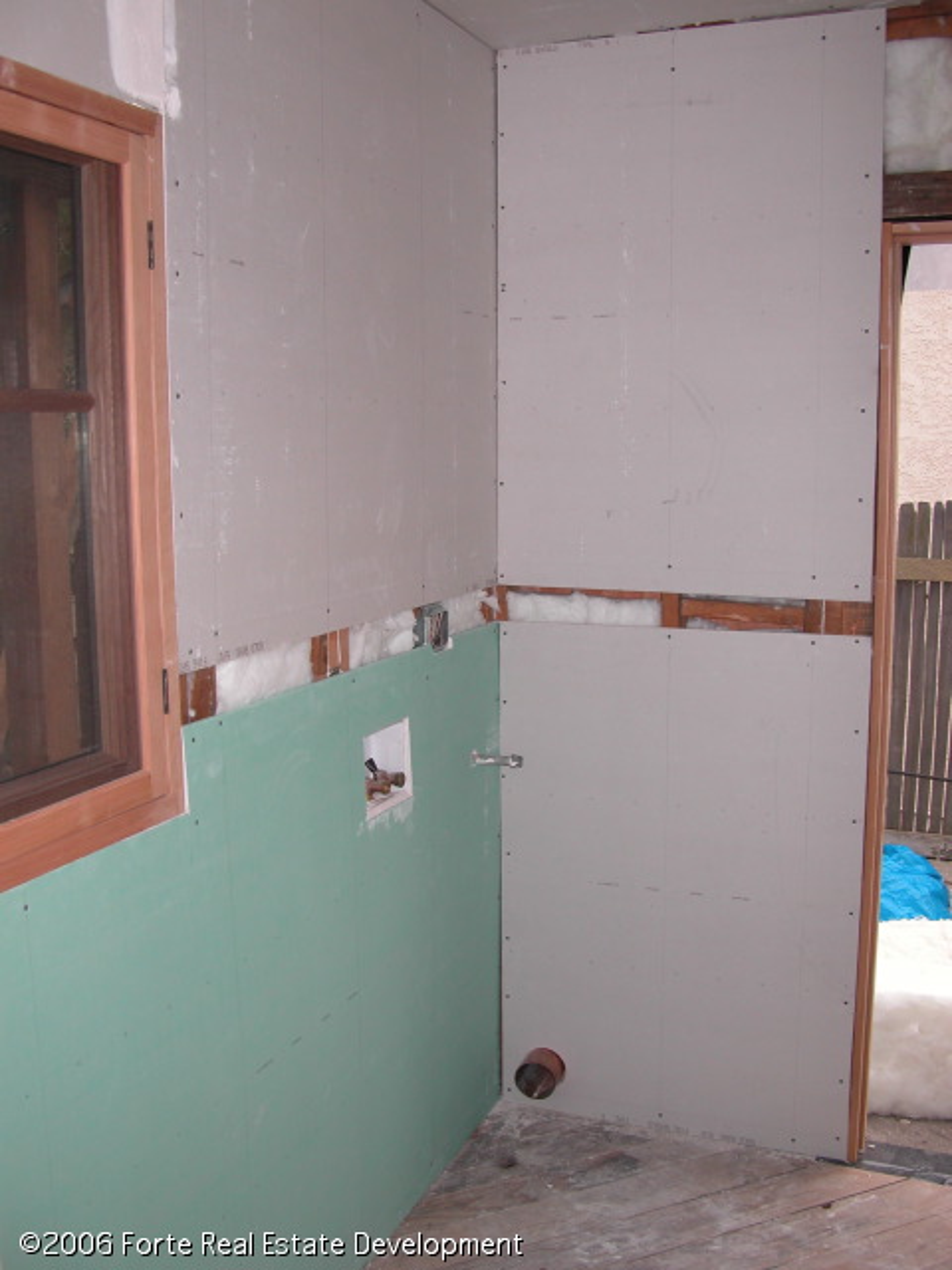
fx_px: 1283
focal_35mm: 35
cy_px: 635
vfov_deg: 52.6
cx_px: 476
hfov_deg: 40.7
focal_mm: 8.9
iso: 100
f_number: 2.8
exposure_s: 1/60
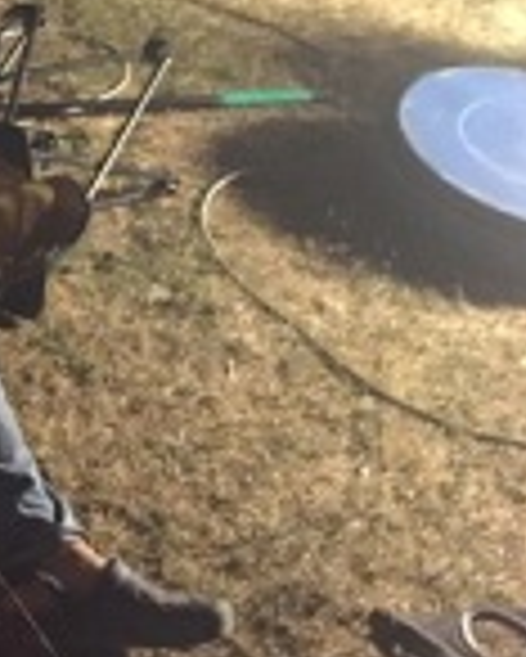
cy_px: 36
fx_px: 1808
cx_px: -162
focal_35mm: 93
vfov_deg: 20.1
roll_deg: -7.7
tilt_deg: -23.4
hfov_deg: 15.7
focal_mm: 4.15
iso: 500
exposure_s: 1/15
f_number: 2.2
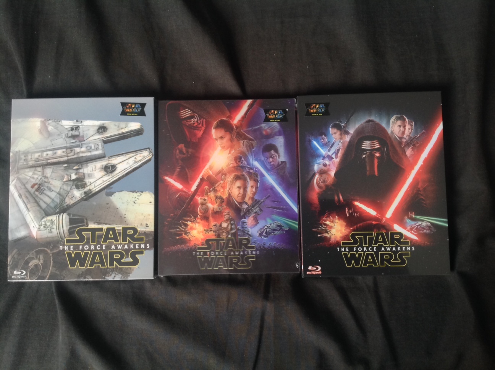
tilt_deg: -86.4
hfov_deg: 52.7
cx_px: 248
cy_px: 185
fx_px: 500
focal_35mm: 35
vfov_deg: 40.6
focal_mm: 4.28
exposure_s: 1/15
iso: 160
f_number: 2.4
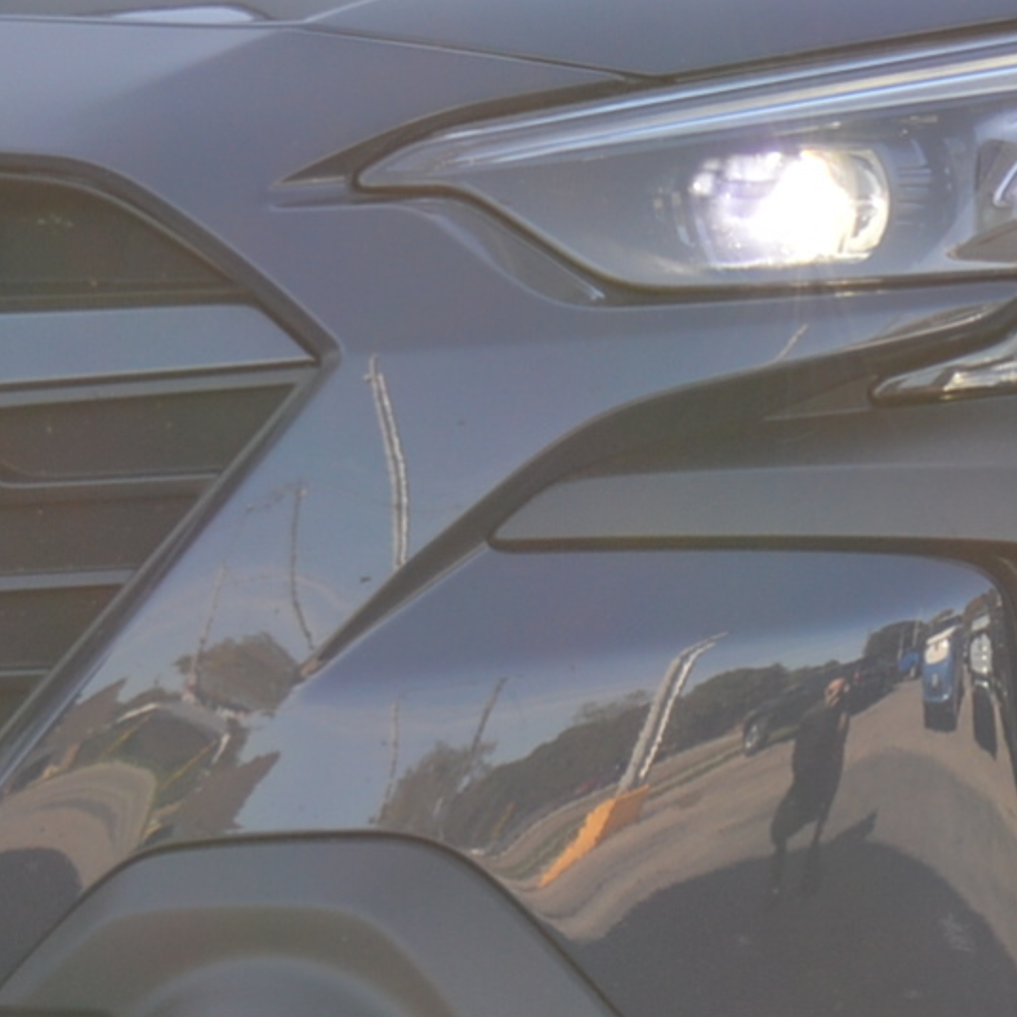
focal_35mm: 272
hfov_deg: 6.4
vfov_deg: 6.4
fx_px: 9041
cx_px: 1544
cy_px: 540
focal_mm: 38
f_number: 5.6
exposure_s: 1/125
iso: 100
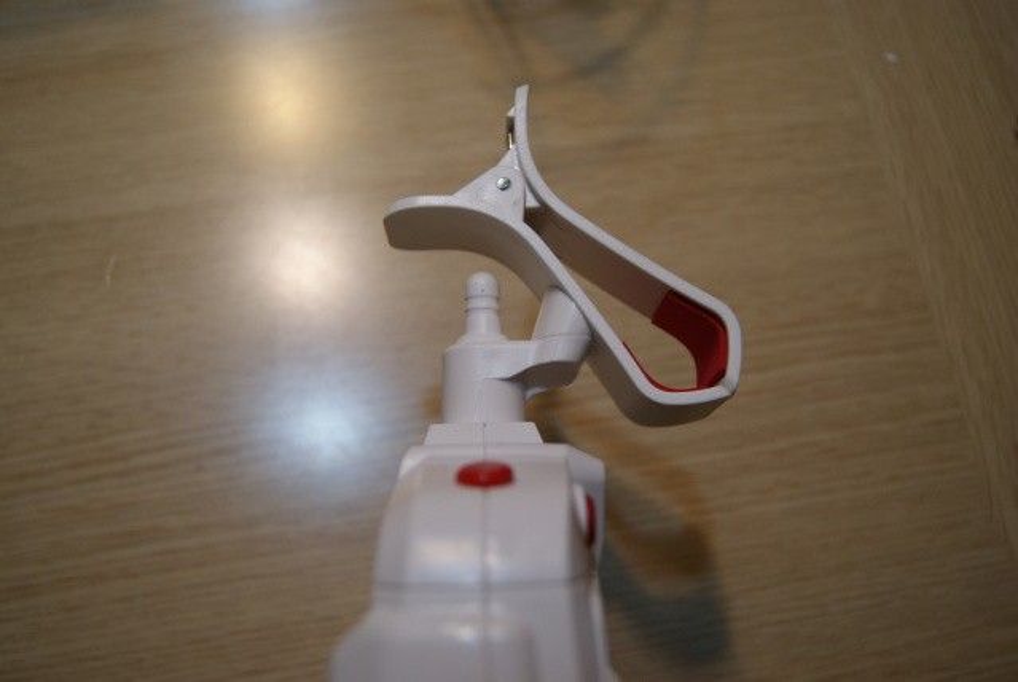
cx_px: 509
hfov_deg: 53.1
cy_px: 341
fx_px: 1019
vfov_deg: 37.0
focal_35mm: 36
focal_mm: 24
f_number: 4
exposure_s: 1/40
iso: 250
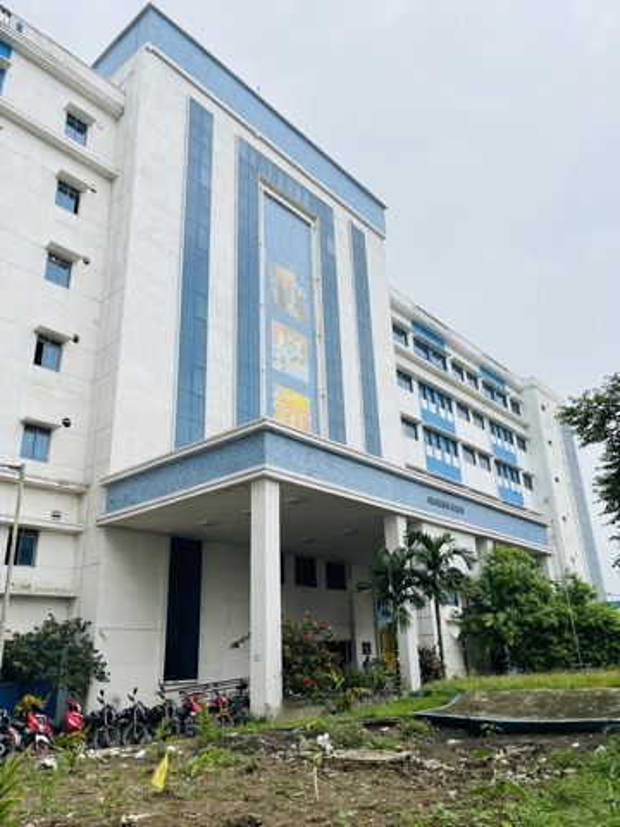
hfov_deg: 53.1
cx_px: 310
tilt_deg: +21.1
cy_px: 414
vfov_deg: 67.3
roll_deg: +2.8
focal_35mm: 26
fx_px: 621
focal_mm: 5.1
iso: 50
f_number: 1.6
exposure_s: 1/2410
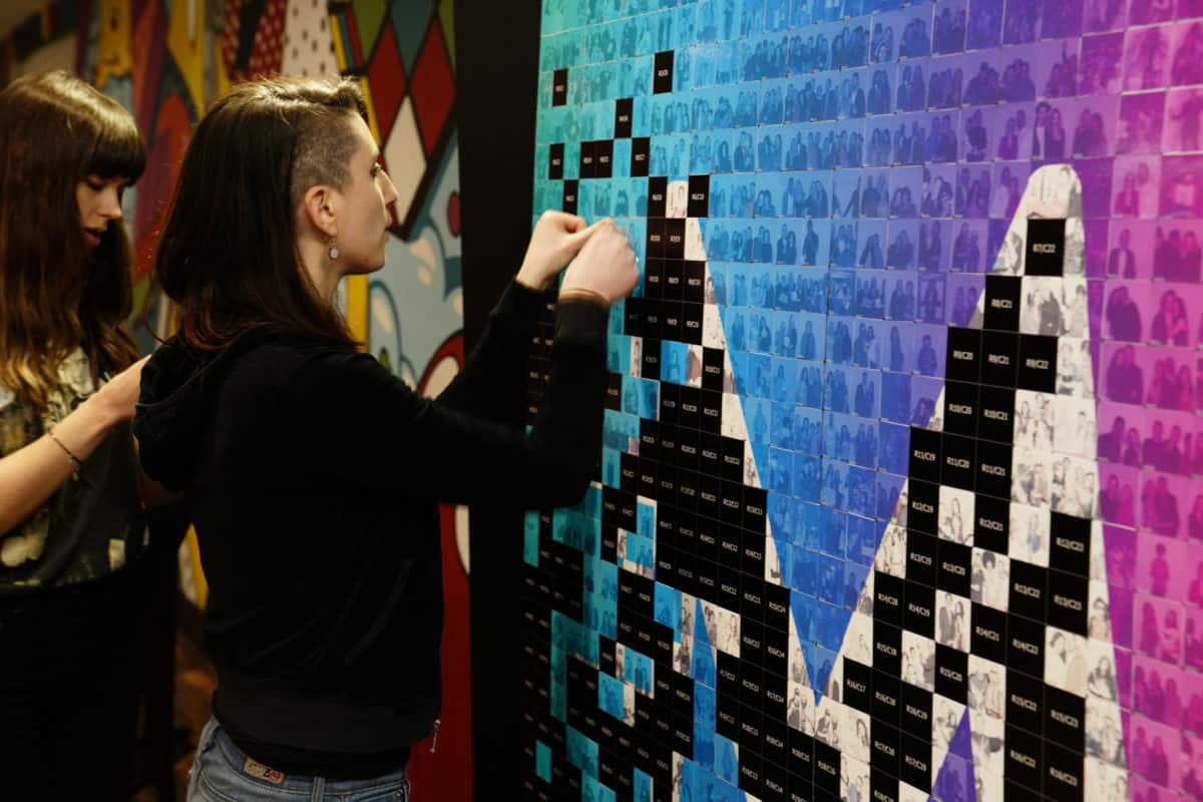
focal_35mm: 52
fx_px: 1738
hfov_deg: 38.2
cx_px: 602
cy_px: 401
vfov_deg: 26.0
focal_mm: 52
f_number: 4
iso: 1000
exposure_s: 1/50
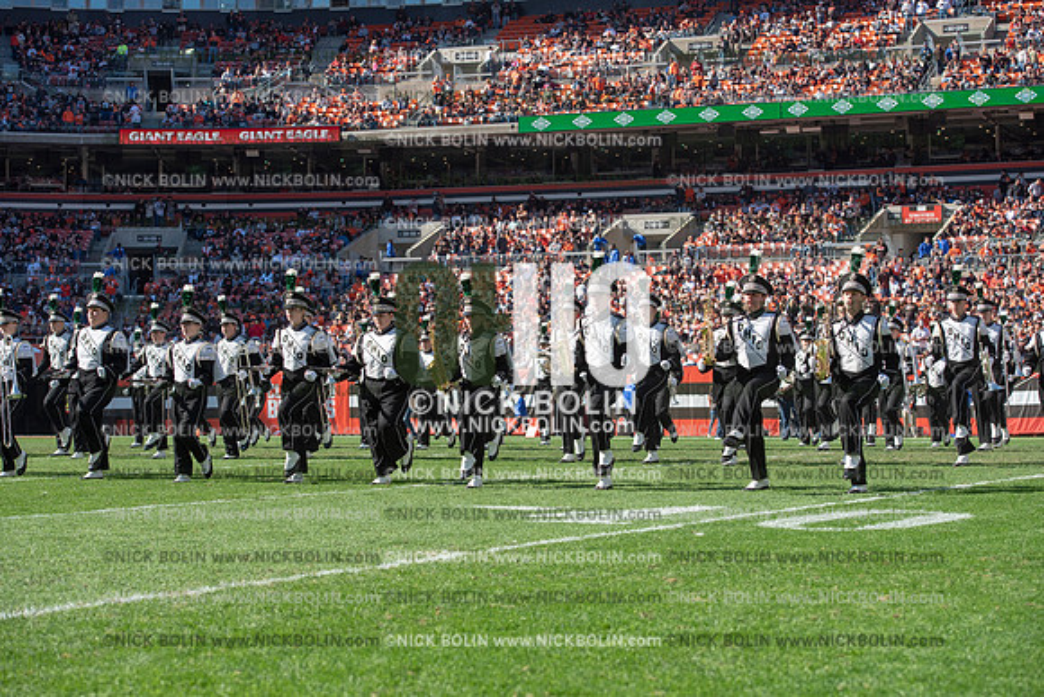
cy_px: 348
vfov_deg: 19.5
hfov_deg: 28.8
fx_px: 2030
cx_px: 522
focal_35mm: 70
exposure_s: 1/2000
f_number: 5
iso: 400
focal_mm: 70
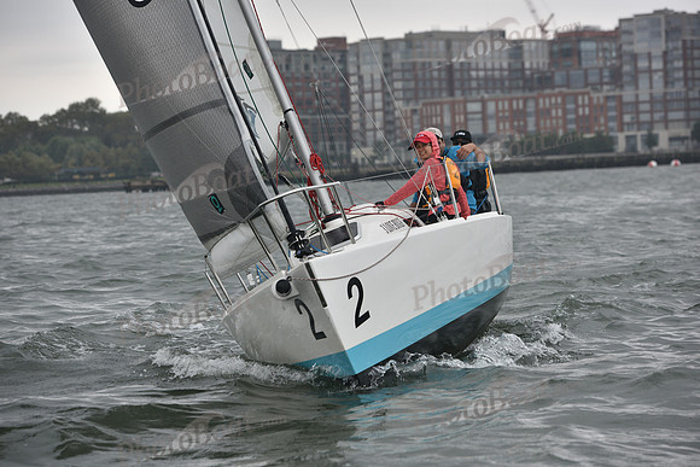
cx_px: 350
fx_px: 2256
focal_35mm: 116
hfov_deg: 17.6
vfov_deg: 11.8
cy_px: 234
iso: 320
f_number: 4.5
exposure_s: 1/800
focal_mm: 116
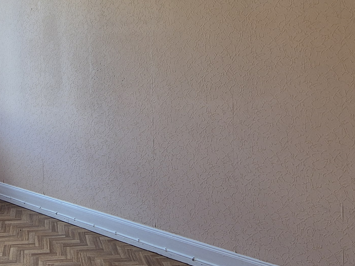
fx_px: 379
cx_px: 45
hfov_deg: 46.0
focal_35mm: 37
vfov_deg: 37.6
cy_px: 63
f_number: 2.2
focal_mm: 2.2
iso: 50
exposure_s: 1/50
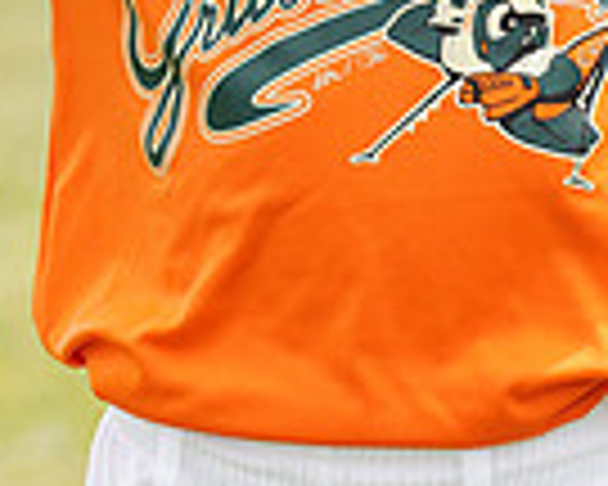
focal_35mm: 585
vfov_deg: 2.6
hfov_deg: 3.3
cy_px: -295
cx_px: 482
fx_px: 10527
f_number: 7.1
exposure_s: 1/250
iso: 100
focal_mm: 145
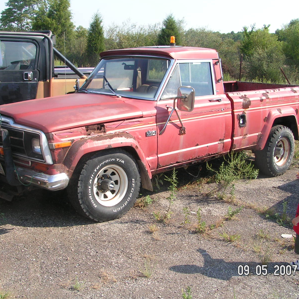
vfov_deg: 37.6
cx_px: 131
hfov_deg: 37.5
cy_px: 149
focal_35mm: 45
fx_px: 440
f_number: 5.6
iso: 50
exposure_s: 1/200
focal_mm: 5.8
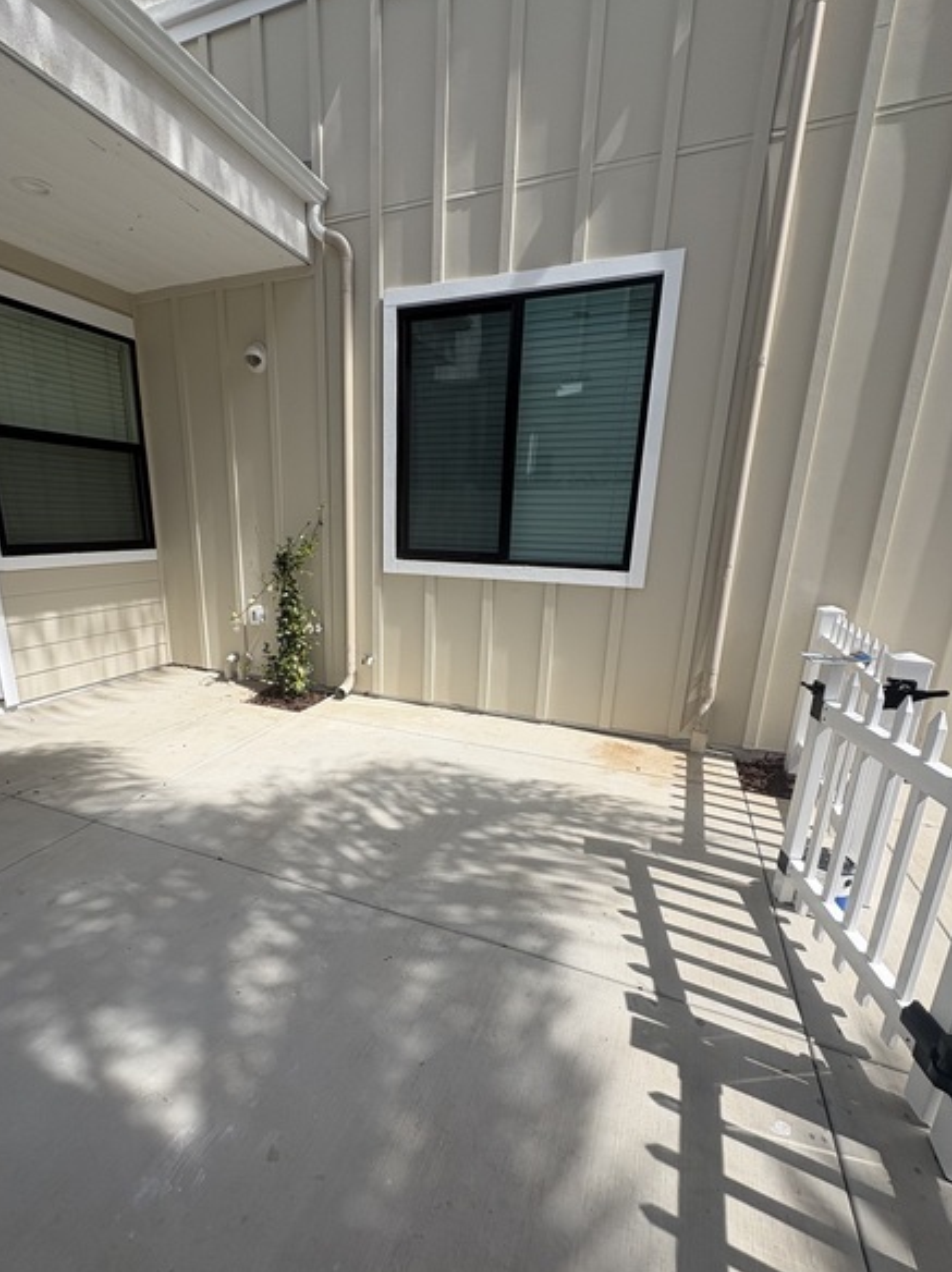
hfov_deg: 77.7
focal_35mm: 16
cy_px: 681
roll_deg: -2.2
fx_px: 588
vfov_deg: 94.4
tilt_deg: -15.1
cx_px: 423
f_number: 2.2
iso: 50
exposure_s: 1/2083
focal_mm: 2.22
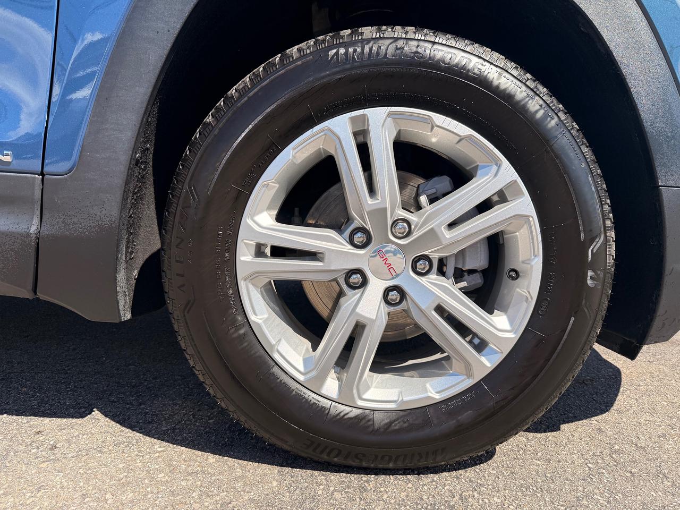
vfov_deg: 56.8
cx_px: 340
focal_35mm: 24
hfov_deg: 71.6
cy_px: 255
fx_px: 471
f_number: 1.78
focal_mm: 6.76
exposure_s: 1/2611
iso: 100
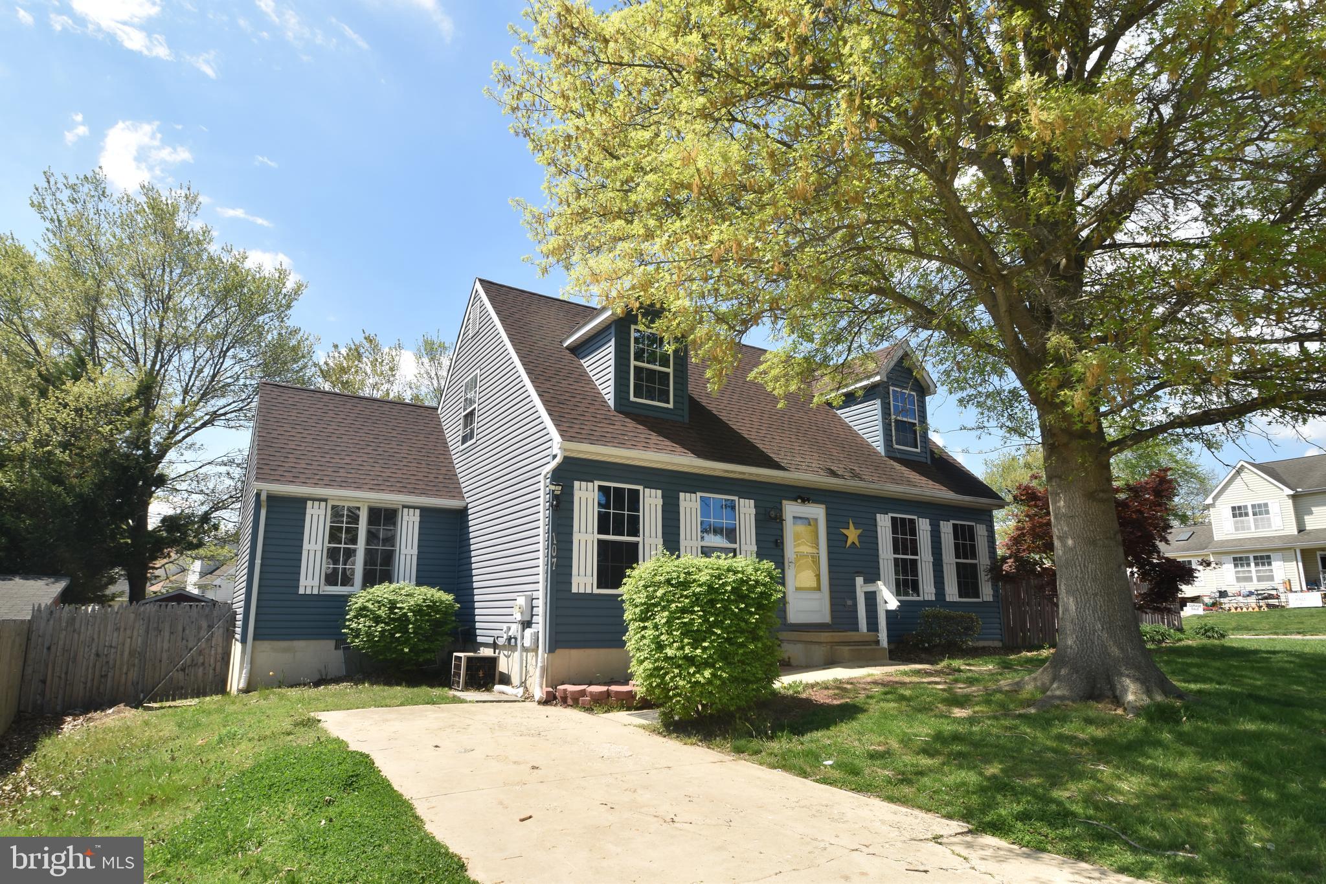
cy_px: 442
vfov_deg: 63.2
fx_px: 718
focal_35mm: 20
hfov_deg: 85.4
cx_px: 663
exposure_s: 1/200
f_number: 9
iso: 100
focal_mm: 13
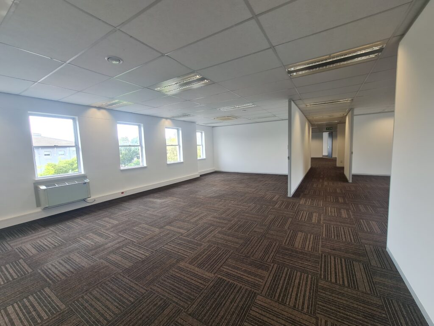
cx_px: 217
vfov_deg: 89.9
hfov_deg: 106.2
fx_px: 163
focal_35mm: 13
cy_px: 163
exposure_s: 1/50
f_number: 2.2
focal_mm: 2.2
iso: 64
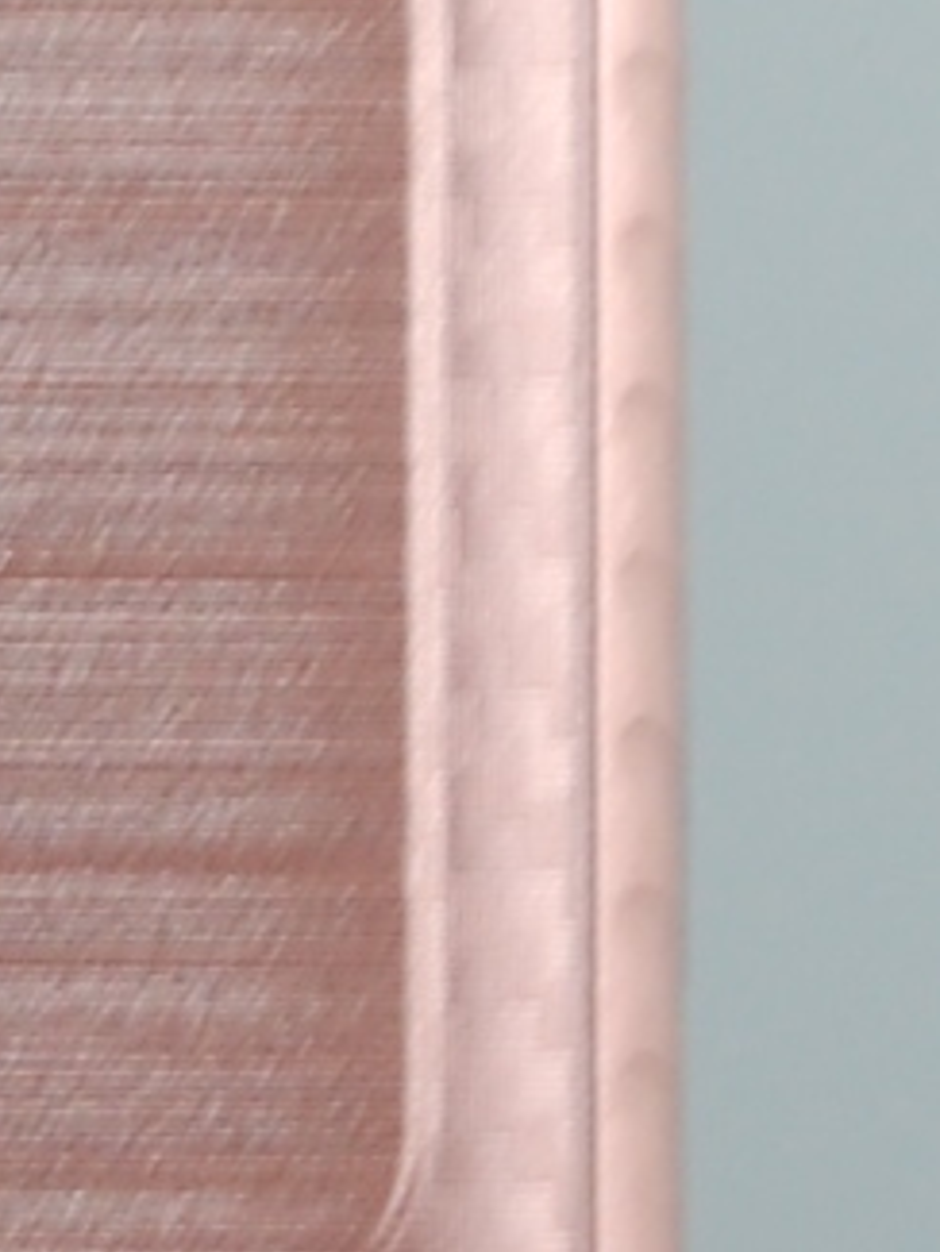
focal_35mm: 549
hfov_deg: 2.7
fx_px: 19876
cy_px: -1021
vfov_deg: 3.6
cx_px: -697
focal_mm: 55
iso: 400
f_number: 5.6
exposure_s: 1/40
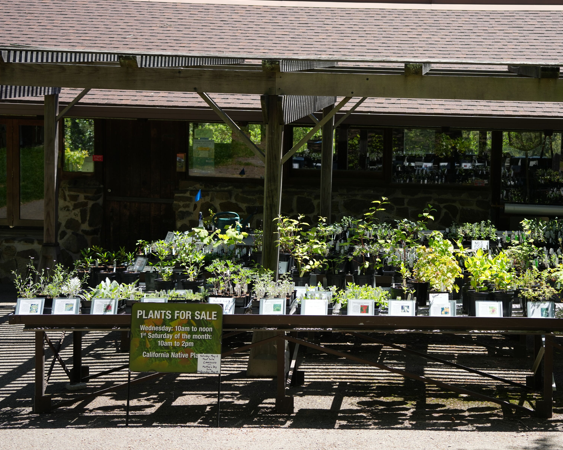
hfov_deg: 27.7
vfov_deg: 22.5
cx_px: 382
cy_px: 186
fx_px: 1133
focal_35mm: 68
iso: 250
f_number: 4.5
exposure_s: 1/500
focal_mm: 50
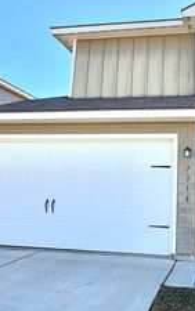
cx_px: 180
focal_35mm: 33
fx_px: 280
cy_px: 154
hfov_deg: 35.8
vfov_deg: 58.1
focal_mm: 2.22
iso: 32
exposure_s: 1/770
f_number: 2.2
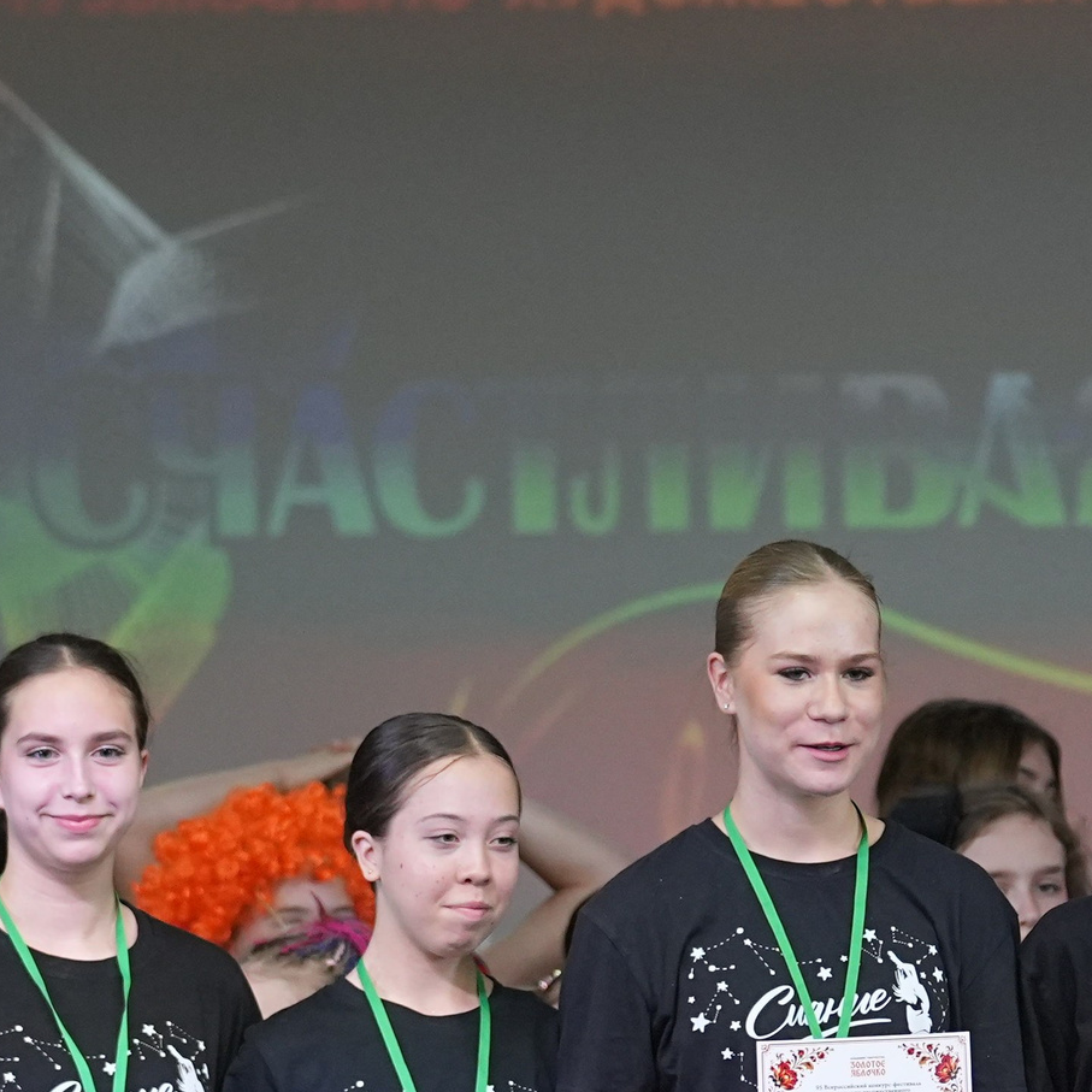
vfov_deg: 4.0
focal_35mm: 434
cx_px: 869
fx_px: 15490
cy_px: 887
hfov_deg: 4.0
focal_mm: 121
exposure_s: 1/400
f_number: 2.8
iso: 1600
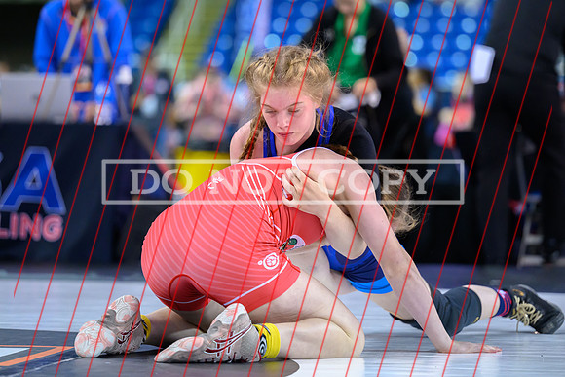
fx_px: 2609
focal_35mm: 166
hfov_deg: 12.4
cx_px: 272
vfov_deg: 8.3
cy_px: 152
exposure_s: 1/1000
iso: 3600
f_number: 2.8
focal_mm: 135
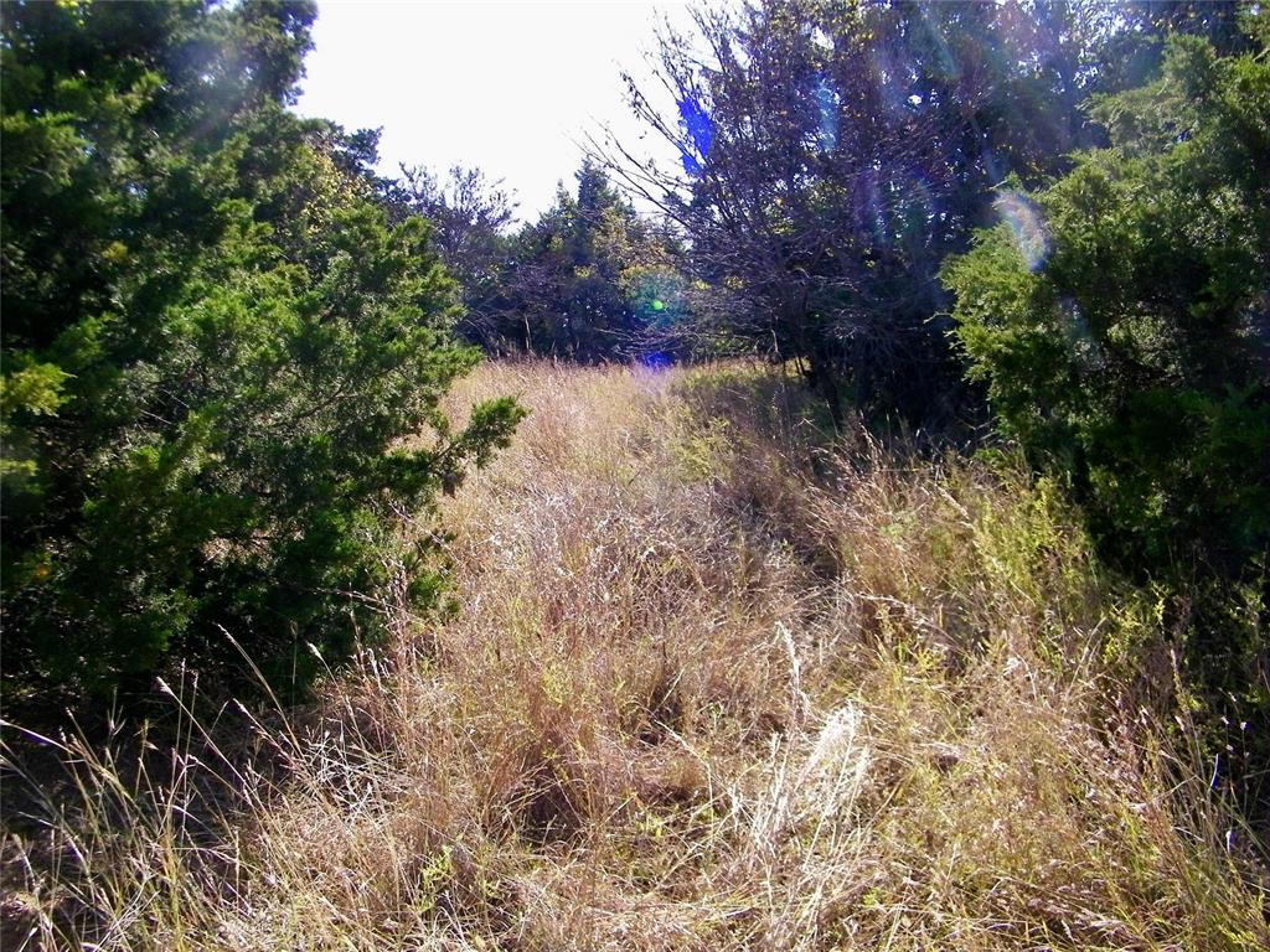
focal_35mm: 30
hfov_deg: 60.0
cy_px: 476
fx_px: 1101
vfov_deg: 46.8
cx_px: 635
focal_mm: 5.4
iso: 100
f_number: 7.2
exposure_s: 1/125
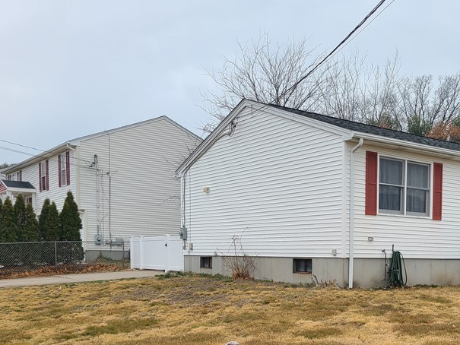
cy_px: 277
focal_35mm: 44
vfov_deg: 32.0
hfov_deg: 41.4
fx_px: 585
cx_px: 357
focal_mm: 5.4
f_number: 1.8
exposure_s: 1/801
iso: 40
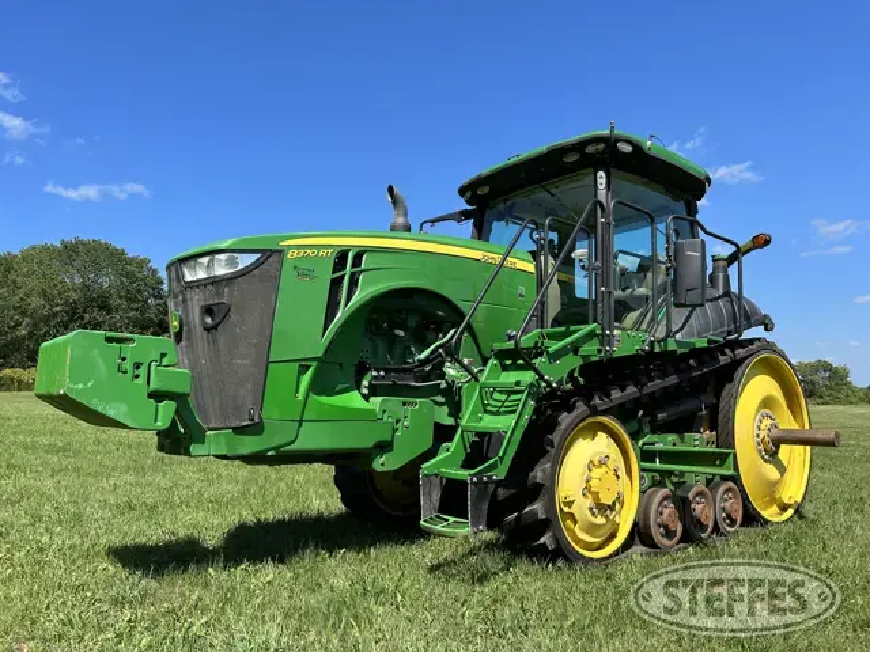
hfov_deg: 67.3
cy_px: 326
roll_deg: +1.8
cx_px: 435
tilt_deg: +8.1
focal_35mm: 26
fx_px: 653
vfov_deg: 53.1
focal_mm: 5.7
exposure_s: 1/2513
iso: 50
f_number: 1.5
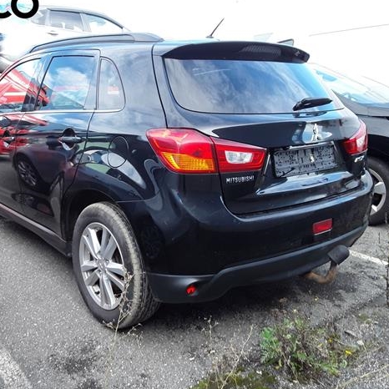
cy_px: 190
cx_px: 145
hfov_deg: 48.0
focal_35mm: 34
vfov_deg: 48.4
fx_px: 432
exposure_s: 1/149
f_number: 1.9
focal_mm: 2.91
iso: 40
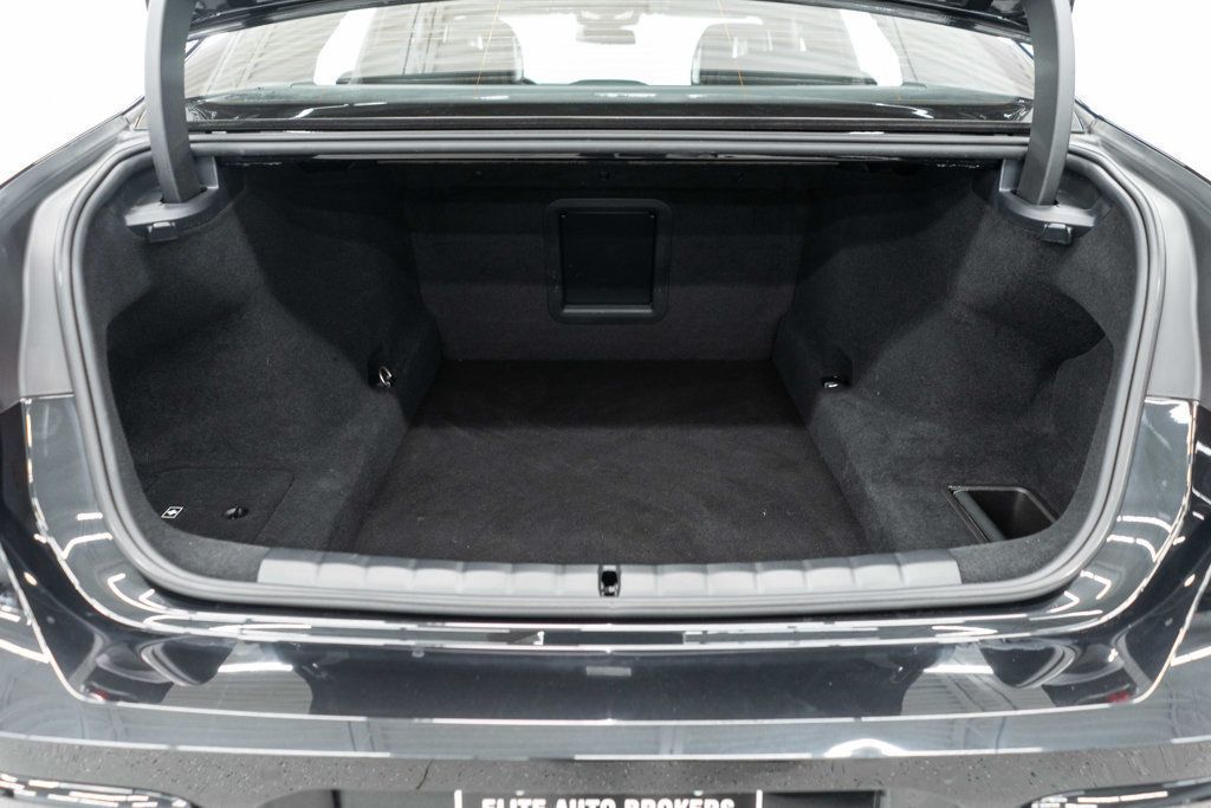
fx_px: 942
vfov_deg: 46.4
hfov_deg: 65.5
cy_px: 404
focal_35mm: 28
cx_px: 606
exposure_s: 1/40
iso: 1250
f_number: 3.2
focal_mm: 28
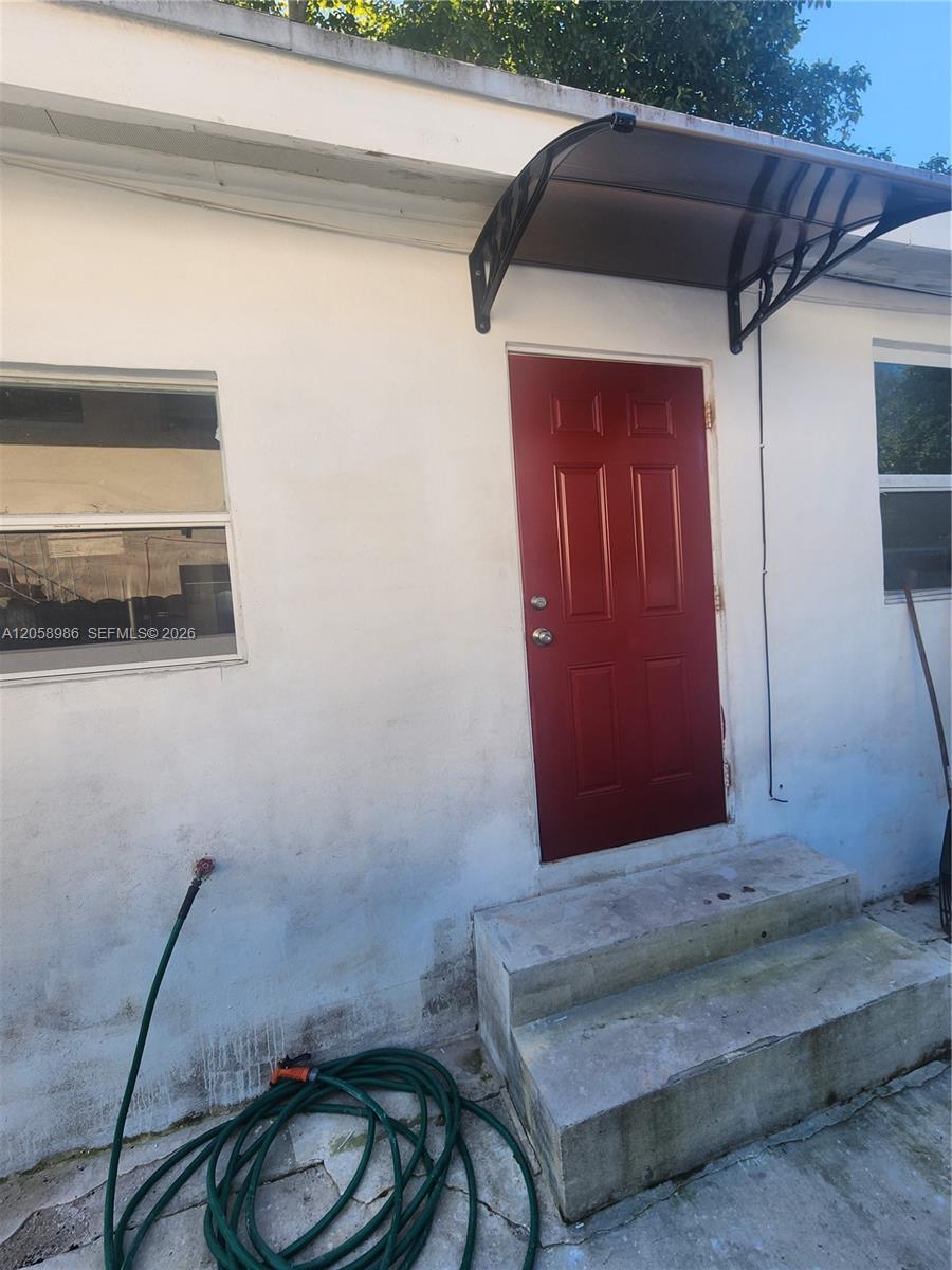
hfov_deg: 89.9
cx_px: 476
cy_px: 635
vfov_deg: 106.2
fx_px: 477
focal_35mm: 13
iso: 50
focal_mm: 2.2
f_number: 2.2
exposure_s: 1/447
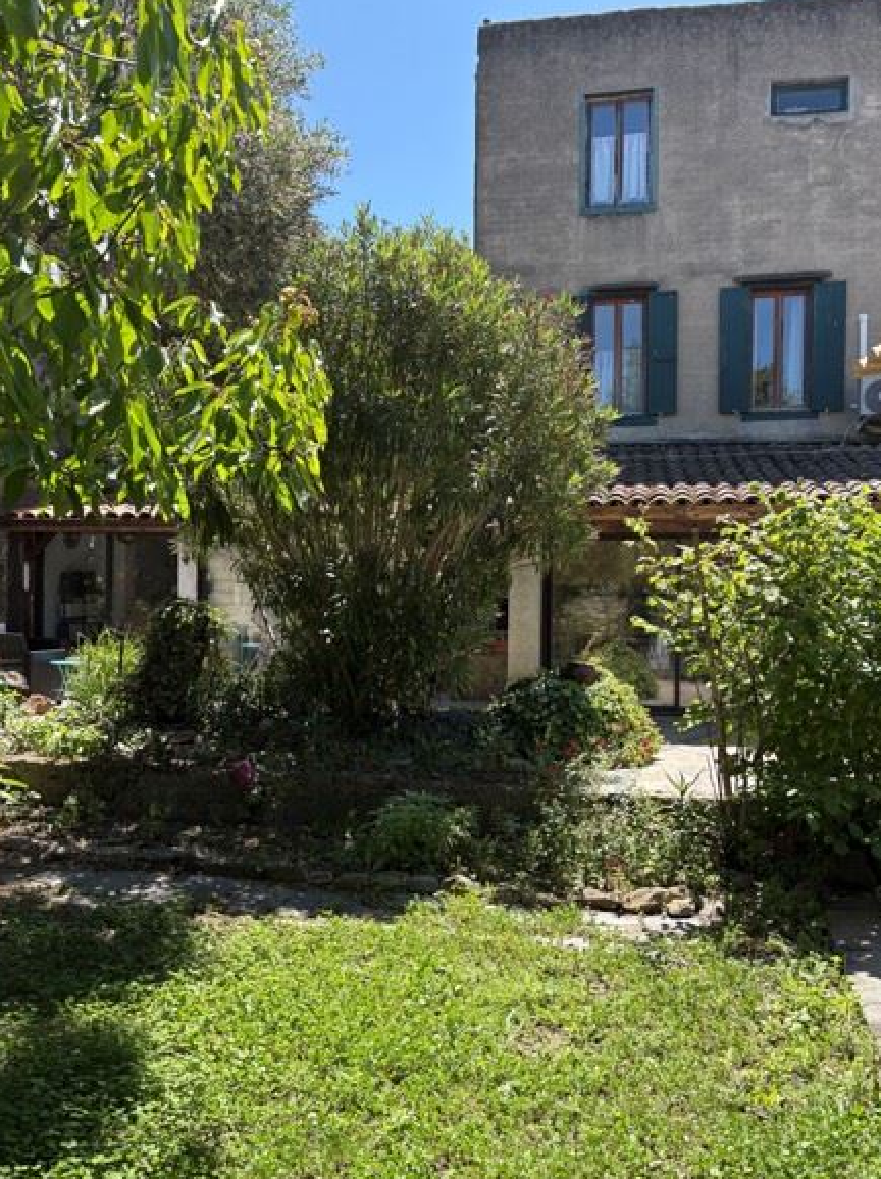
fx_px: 918
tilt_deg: +1.0
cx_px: 439
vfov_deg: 65.4
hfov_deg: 51.3
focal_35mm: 27
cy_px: 600
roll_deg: -0.4
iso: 64
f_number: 1.6
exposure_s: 1/1196
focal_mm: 5.96
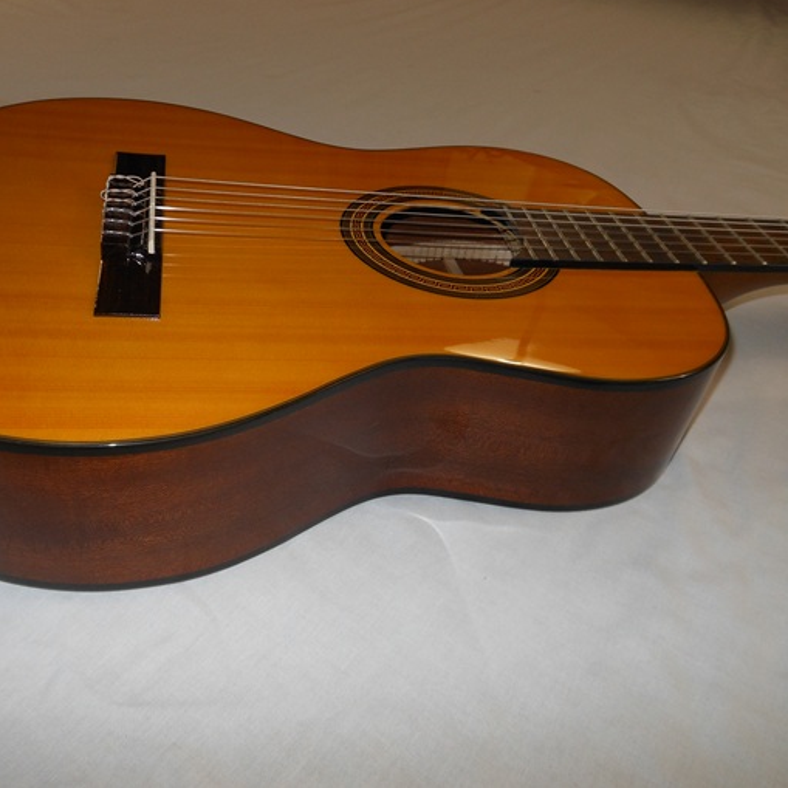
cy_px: 390
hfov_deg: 53.6
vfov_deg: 54.0
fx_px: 773
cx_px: 310
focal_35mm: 30
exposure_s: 1/25
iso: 80
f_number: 3.2
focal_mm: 4.5
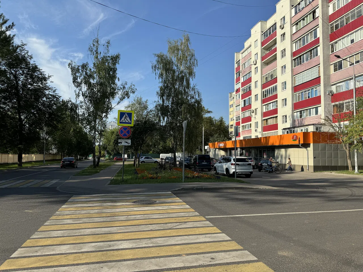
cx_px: 182
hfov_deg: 71.6
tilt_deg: +4.5
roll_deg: +0.4
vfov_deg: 56.8
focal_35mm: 24
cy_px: 136
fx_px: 252
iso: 80
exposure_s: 1/4049
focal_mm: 6.76
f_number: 1.78
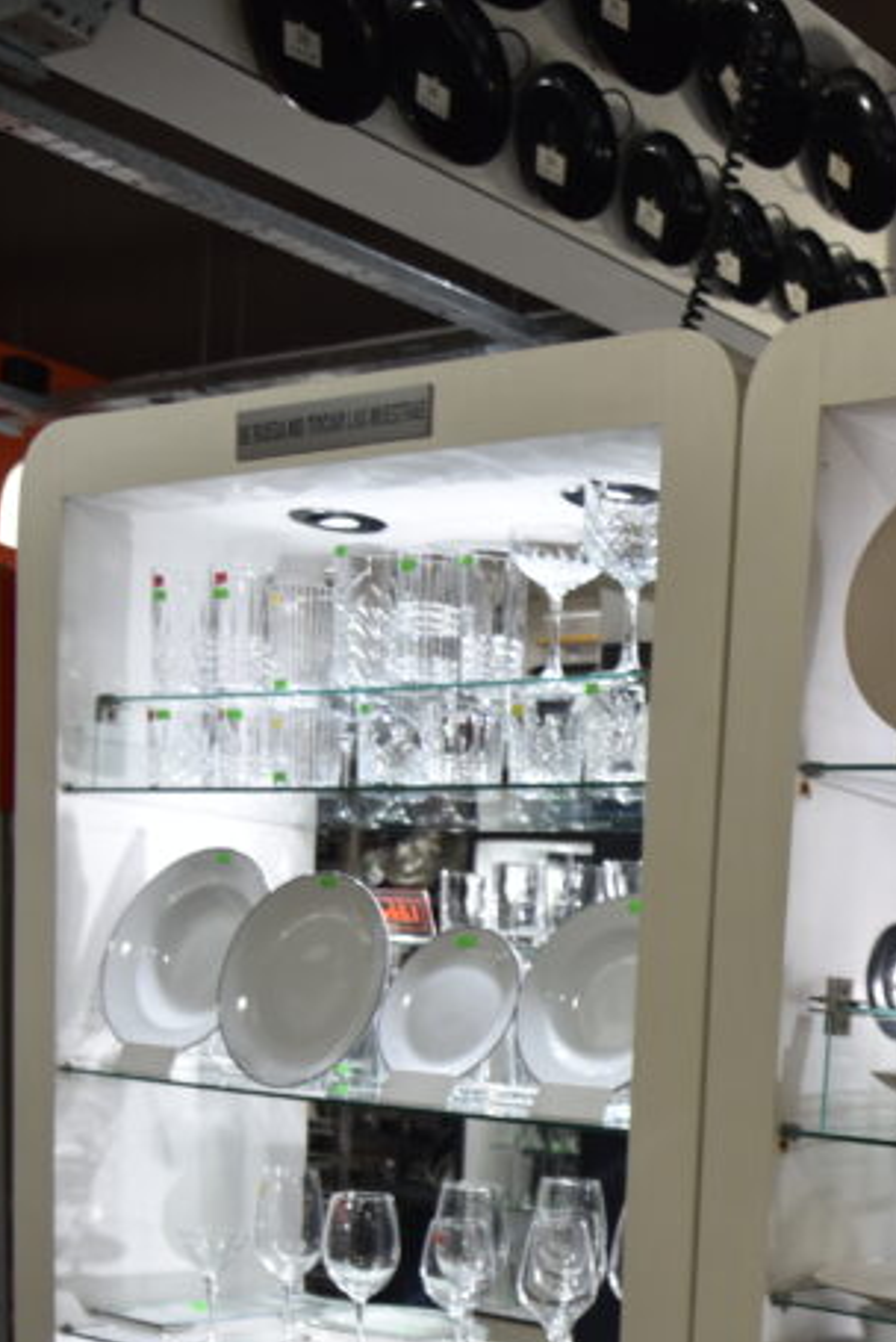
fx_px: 2013
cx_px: 979
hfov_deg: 23.6
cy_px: 1389
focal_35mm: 54
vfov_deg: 33.3
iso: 400
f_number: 4
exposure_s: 1/60
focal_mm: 24
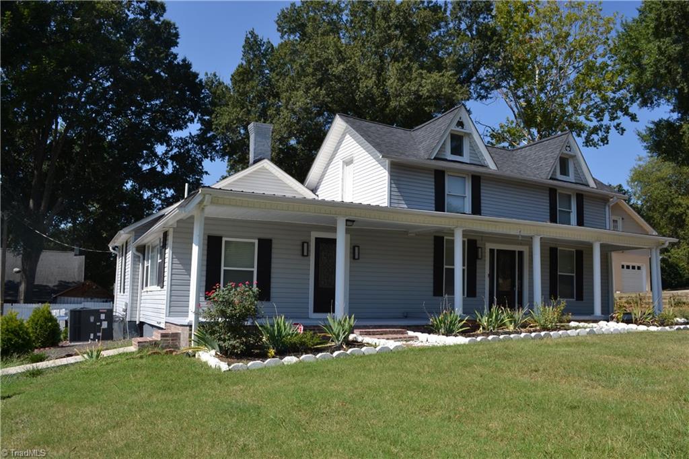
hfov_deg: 67.4
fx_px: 517
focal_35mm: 27
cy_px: 230
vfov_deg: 47.9
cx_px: 344
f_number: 8
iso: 100
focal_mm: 18
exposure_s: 1/250
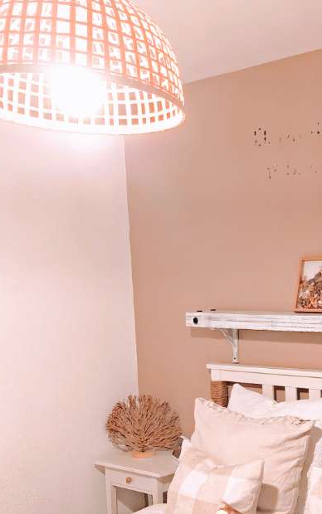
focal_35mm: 41
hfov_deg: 29.5
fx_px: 575
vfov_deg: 47.3
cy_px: 347
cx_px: 310
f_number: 2
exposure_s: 1/100
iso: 250
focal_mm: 2.31
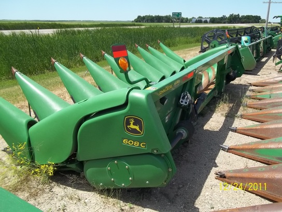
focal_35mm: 32
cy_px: 106
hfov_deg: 56.8
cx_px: 141
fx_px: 261
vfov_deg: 44.2
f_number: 8.8
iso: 64
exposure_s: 1/100
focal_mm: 5.7
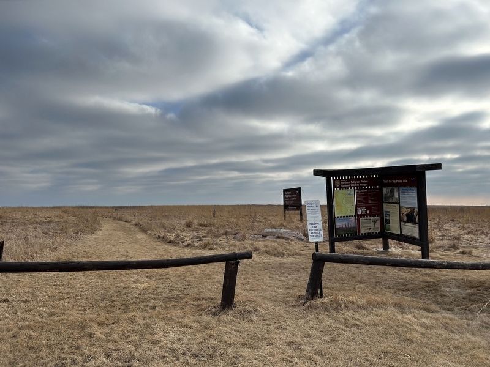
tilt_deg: +3.1
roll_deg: +0.6
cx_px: 245
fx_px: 368
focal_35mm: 26
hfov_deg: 67.3
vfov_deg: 53.1
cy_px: 184
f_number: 1.5
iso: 50
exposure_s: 1/2513
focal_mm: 5.7
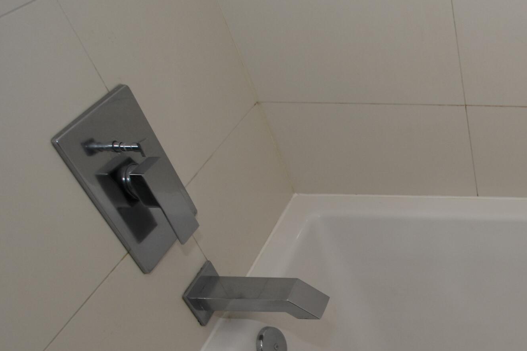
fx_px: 498
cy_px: 352
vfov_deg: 35.2
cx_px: 584
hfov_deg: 43.1
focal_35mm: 34
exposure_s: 1/60
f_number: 5
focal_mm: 10
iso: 200
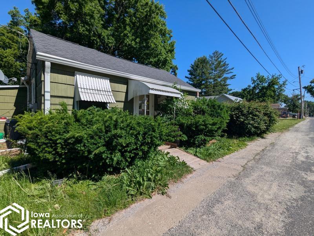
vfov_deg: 78.1
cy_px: 118
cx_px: 157
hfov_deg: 94.5
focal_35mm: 16
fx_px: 145
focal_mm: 2.35
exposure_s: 1/2907
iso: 55
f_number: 2.2
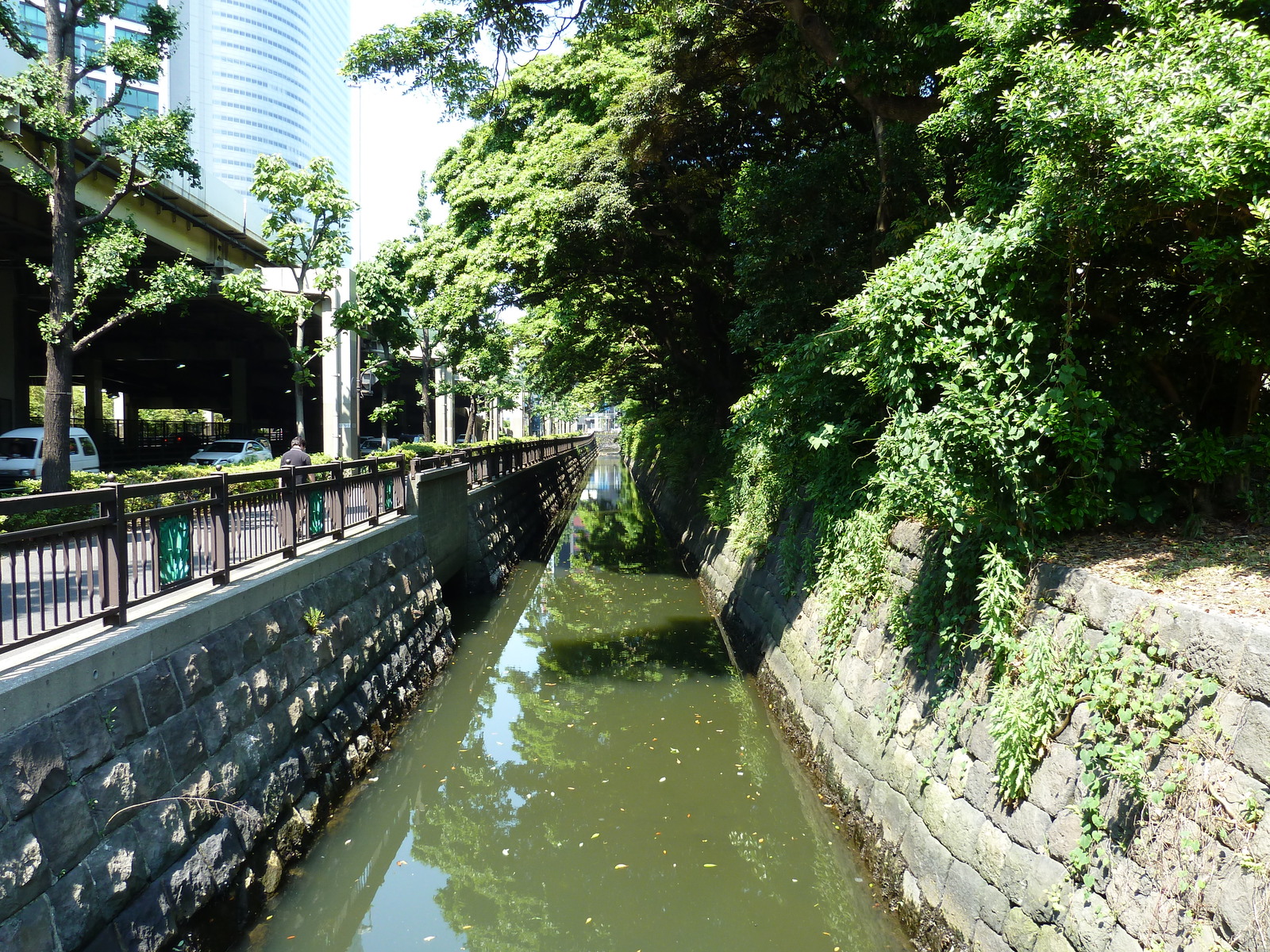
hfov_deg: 69.4
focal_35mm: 25
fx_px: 917
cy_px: 476
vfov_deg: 54.9
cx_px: 635
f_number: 3.5
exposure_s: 1/100
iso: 80
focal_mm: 4.1
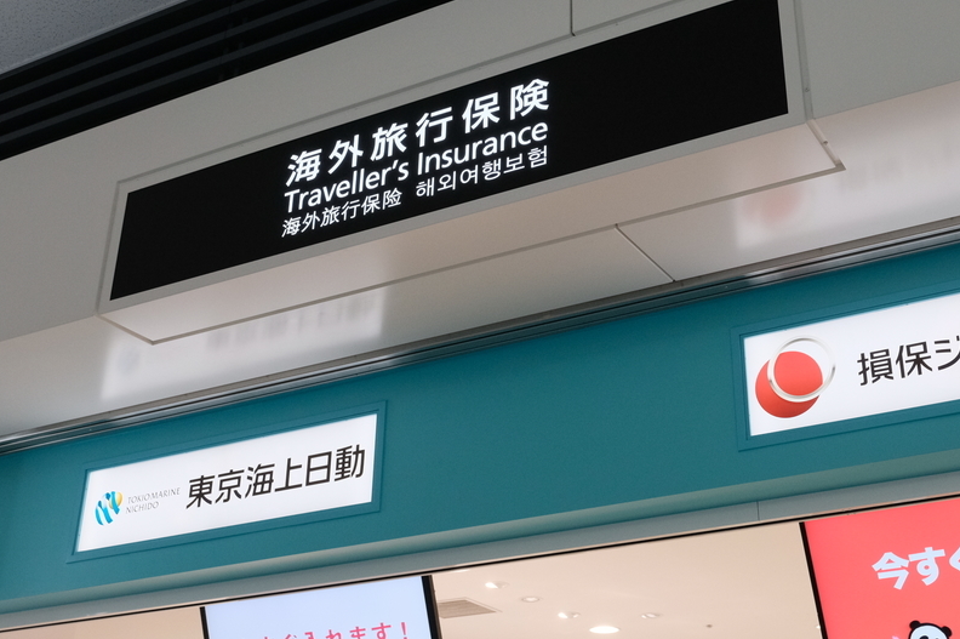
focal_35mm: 50
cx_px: 566
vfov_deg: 26.9
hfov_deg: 39.5
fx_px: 1332
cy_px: 261
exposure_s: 1/140
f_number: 4
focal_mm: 22
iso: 1600
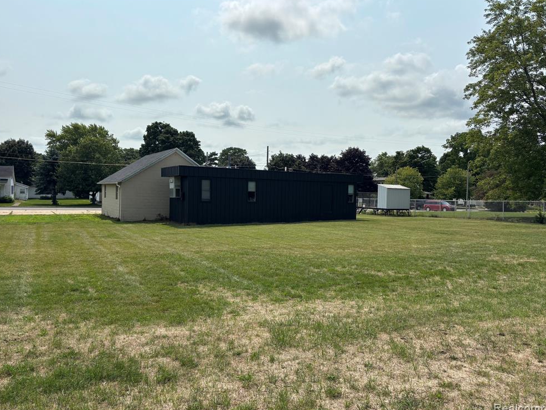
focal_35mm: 27
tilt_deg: -3.1
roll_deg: -2.1
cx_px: 266
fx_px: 426
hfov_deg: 65.3
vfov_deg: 51.4
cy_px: 204
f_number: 1.6
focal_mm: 5.96
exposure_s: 1/6711
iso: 50
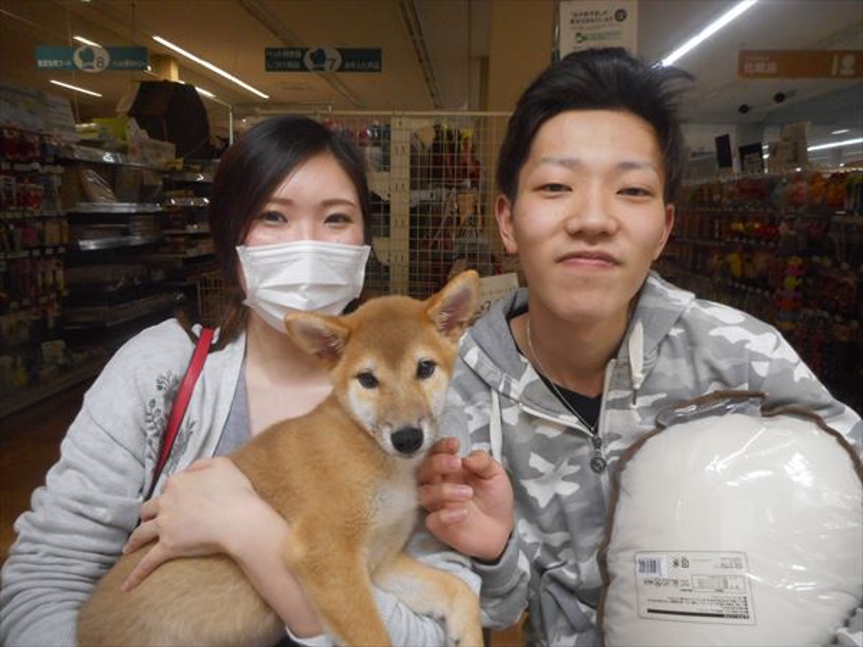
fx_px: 623
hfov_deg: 69.4
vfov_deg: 54.9
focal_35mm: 25
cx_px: 432
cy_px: 324
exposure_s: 1/25
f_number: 3.7
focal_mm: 4.5
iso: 400
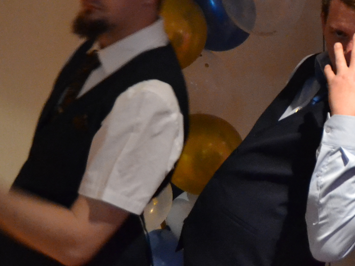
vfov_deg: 15.9
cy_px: 1
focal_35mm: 91
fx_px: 933
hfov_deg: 19.9
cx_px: 449
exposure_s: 1/60
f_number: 3.5
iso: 3200
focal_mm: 20
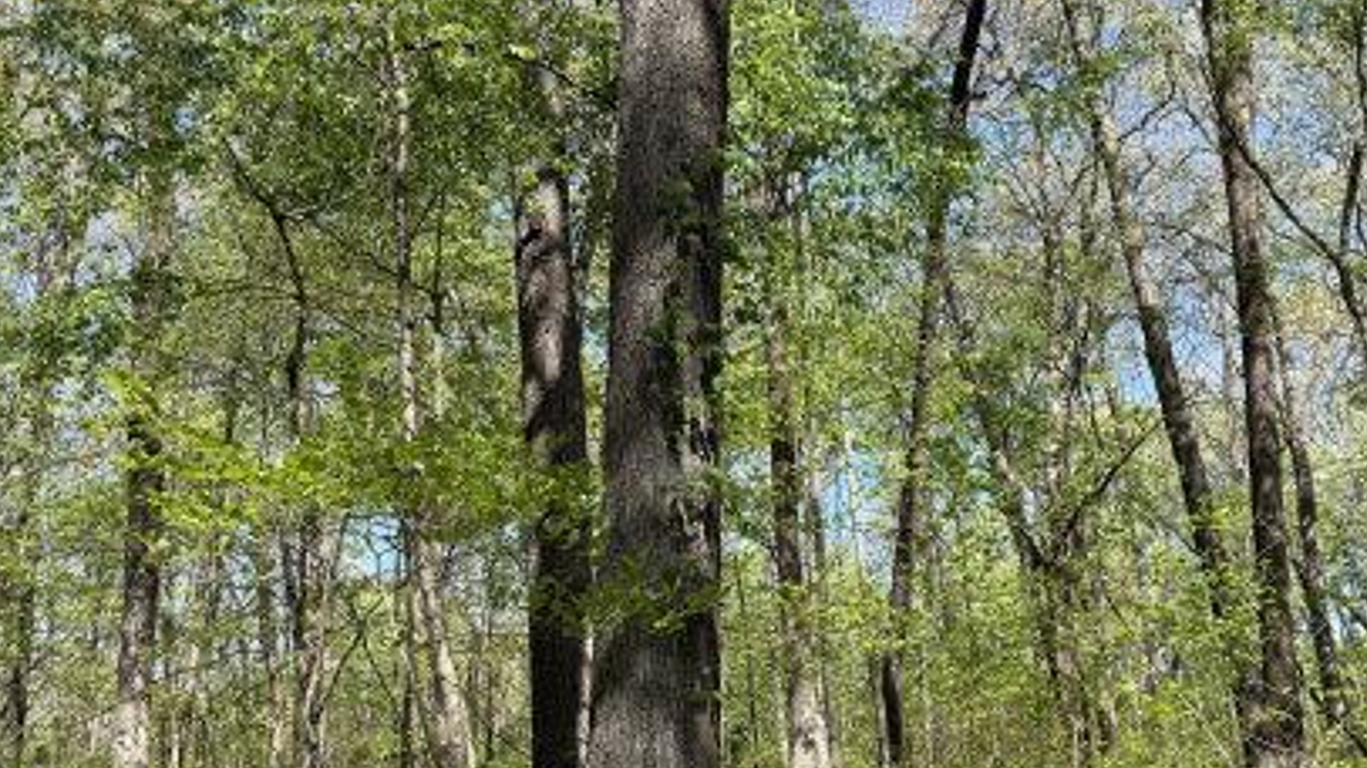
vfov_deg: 27.6
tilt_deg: +17.1
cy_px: 468
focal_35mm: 43
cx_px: 571
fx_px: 1558
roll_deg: -0.9
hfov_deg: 47.2
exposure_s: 1/1138
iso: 64
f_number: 1.78
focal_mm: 6.76
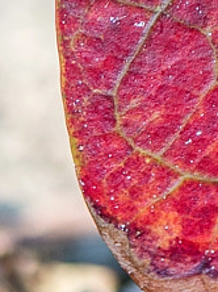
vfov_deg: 2.7
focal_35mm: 729
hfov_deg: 2.0
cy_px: 24
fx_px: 6133
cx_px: 440
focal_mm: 105
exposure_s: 1/100
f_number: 3
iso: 160
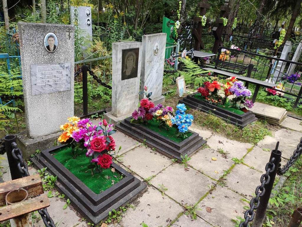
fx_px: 227
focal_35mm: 26
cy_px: 114
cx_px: 151
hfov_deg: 67.3
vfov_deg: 53.1
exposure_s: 1/152
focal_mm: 4.77
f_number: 1.75
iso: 112
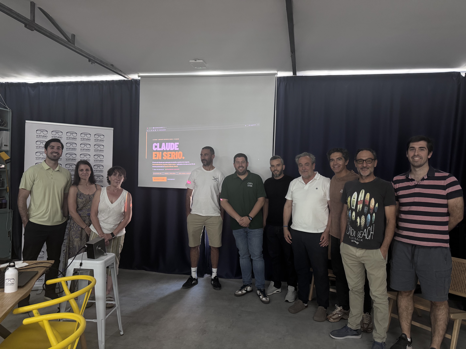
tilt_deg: -0.1
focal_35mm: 24
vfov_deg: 56.8
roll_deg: -2.1
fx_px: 323
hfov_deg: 71.6
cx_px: 233
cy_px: 174
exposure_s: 1/60
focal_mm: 6.76
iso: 320
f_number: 1.78
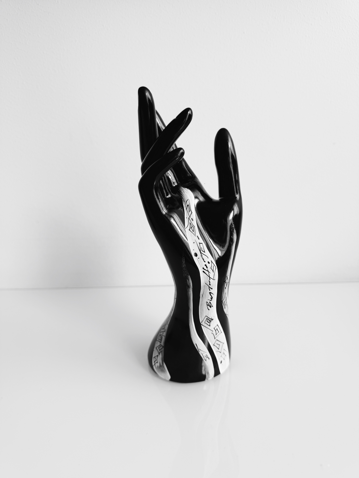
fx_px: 332
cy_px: 239
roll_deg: +2.0
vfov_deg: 71.6
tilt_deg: -14.0
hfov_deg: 56.8
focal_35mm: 24
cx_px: 180
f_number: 1.78
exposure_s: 1/121
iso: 64
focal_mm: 6.76
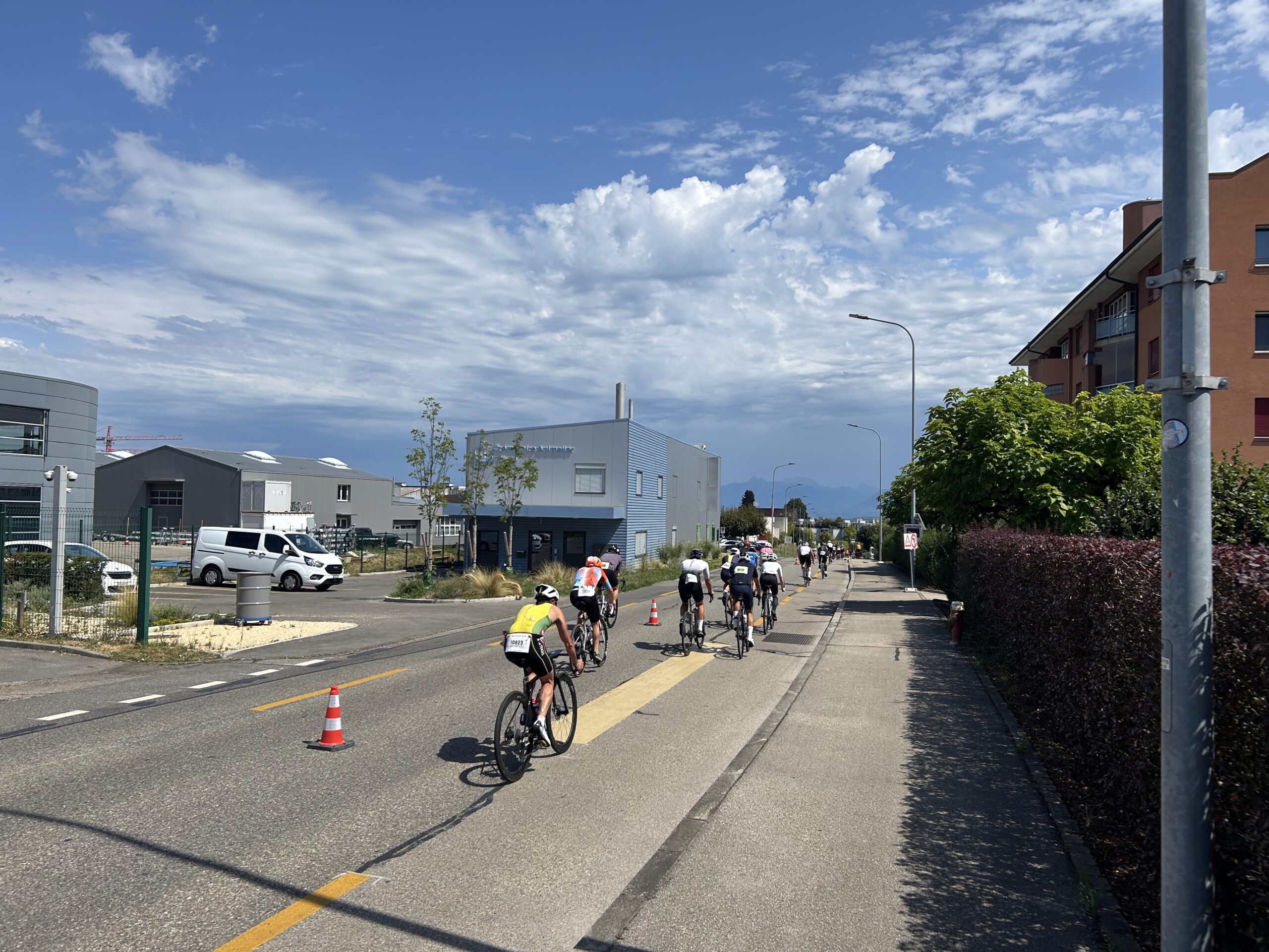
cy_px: 476
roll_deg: -0.8
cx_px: 634
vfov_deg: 53.1
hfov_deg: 67.3
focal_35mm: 26
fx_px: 953
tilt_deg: +2.2
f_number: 1.5
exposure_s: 1/7463
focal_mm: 5.7
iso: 50
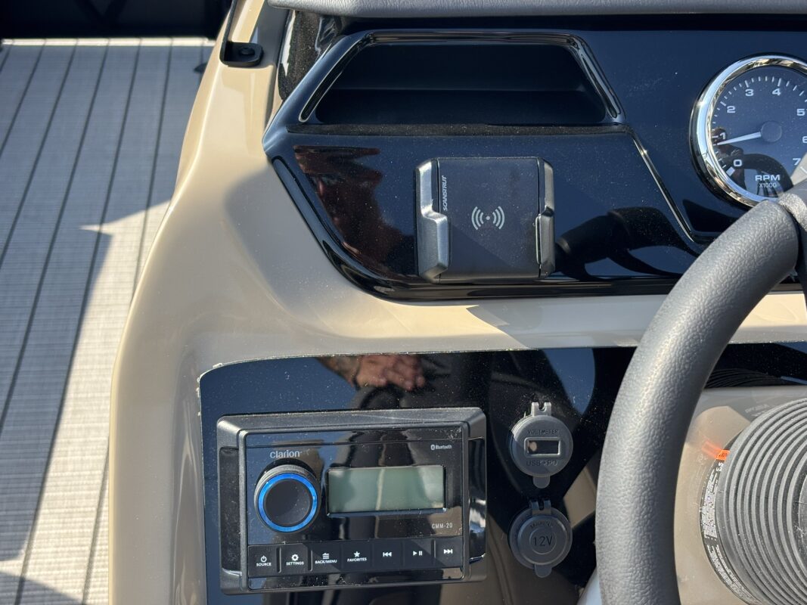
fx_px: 1212
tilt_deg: -32.1
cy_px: 302
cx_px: 404
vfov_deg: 28.0
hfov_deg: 36.8
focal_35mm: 52
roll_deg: -2.4
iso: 32
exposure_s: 1/775
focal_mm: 5.96
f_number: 1.6
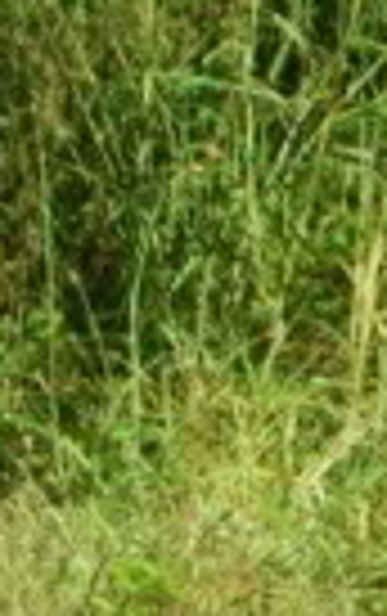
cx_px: 1406
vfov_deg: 4.3
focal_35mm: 490
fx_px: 8242
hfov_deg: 2.6
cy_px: 420
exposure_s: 1/125
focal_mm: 55
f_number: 5.6
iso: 280
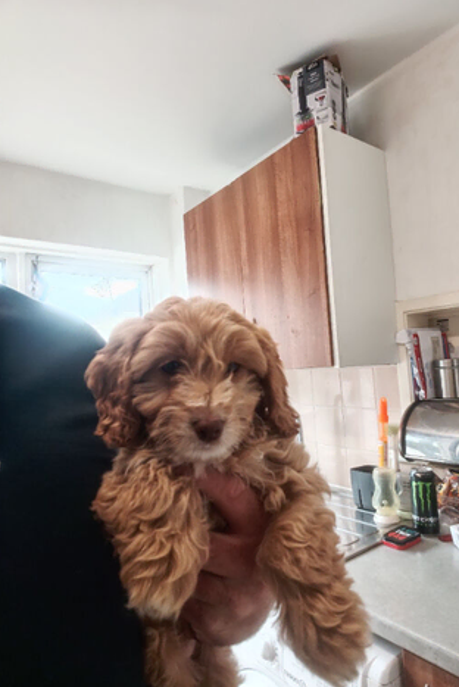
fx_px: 420
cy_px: 344
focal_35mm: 22
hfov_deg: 57.2
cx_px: 254
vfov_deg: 78.5
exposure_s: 1/50
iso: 192
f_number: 2.1
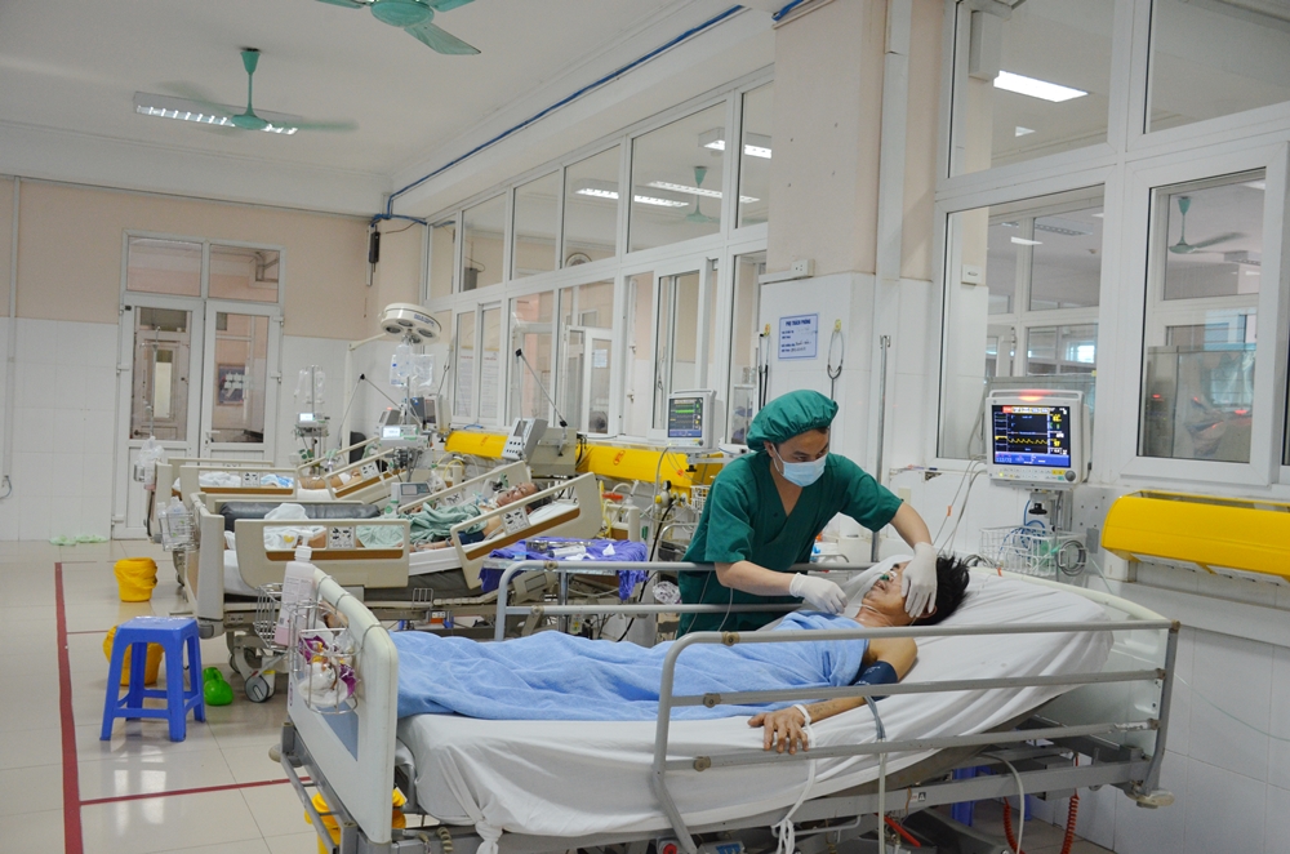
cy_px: 427
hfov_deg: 57.3
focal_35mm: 33
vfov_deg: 39.8
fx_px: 1180
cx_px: 645
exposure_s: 1/60
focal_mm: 22
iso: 800
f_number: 4
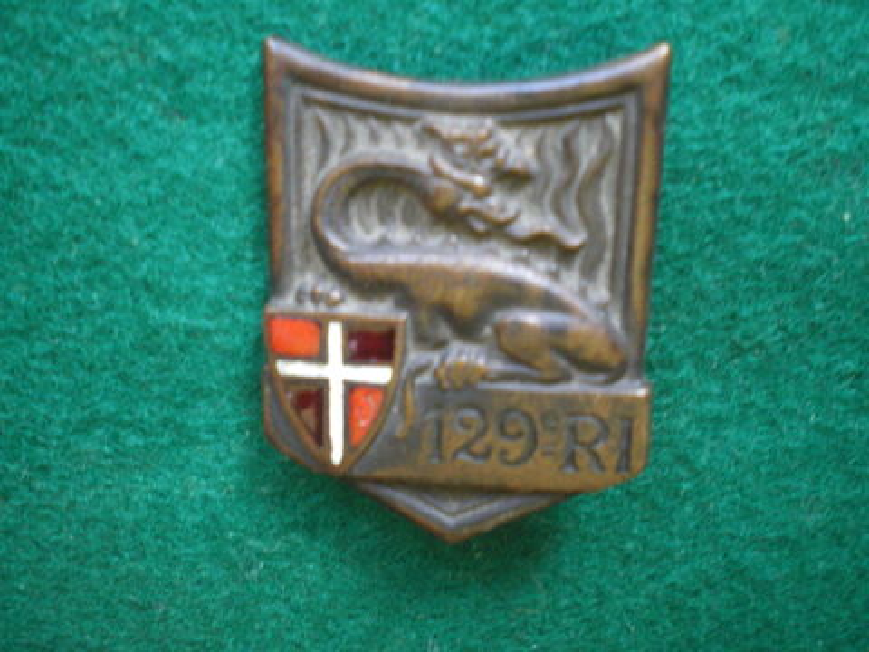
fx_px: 954
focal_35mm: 38
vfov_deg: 37.7
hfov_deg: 49.0
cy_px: 326
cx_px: 434
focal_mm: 6.3
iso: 400
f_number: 3.1
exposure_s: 1/13
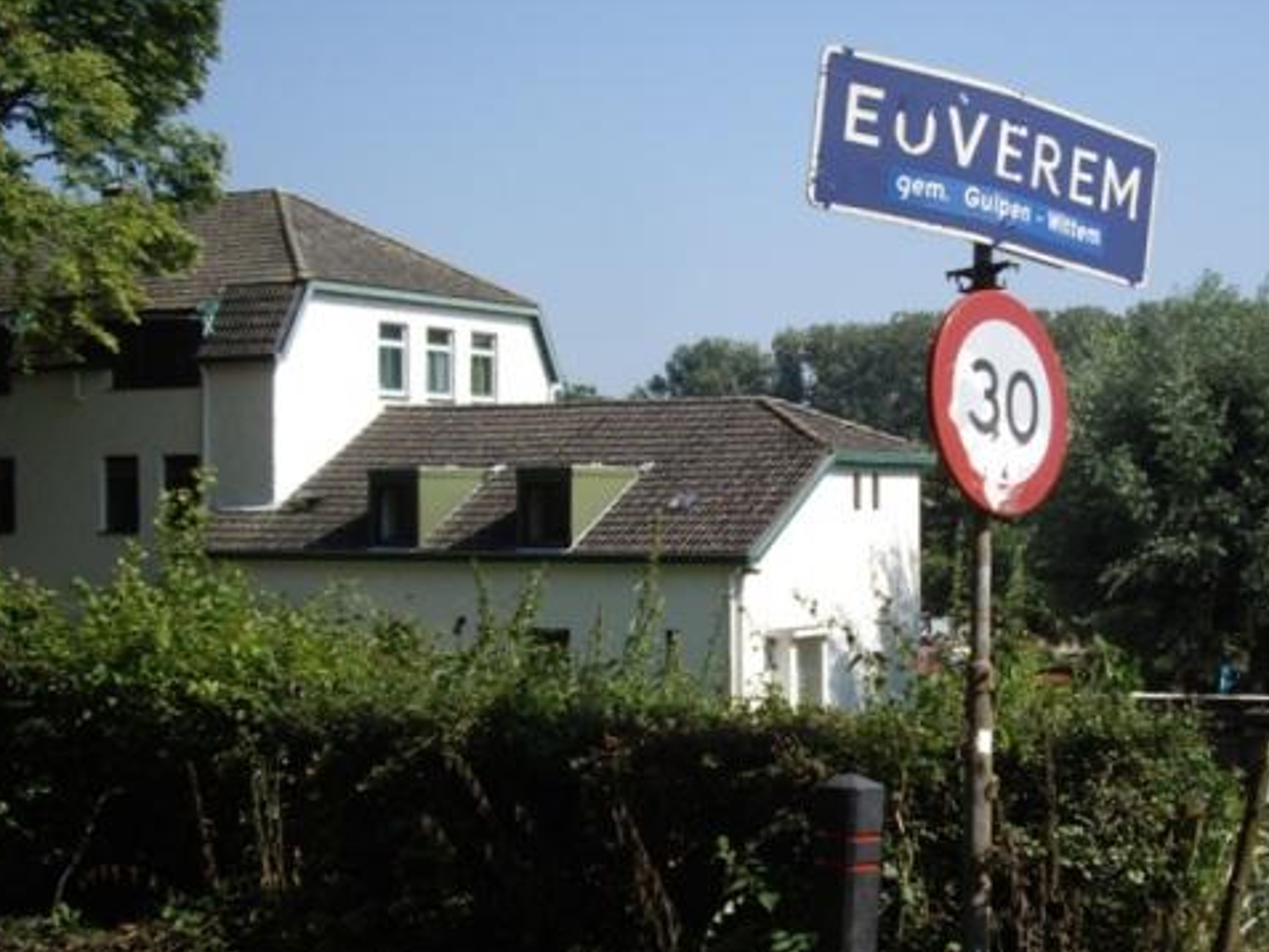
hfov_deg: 37.3
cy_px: 481
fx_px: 1870
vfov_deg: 28.6
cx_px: 772
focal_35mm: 51
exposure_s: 1/1000
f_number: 2.8
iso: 64
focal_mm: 7.9
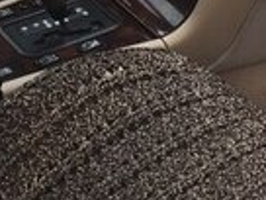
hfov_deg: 14.0
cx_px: 188
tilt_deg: -30.0
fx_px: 1083
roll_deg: -1.4
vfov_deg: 10.2
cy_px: -85
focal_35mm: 141
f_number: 2.2
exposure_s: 1/100
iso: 32
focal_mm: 4.15
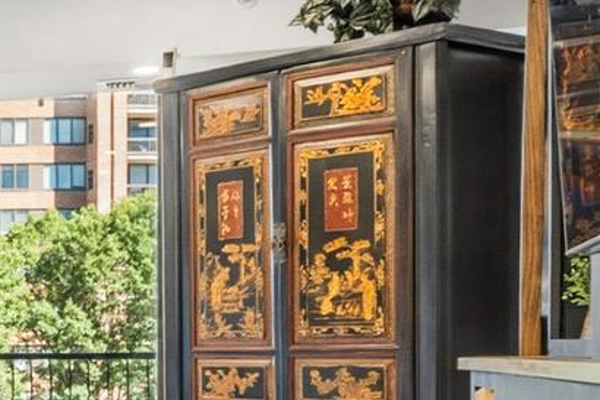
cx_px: -498
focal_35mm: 80
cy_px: 344
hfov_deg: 19.0
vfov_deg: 16.9
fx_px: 1333
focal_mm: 16
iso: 160
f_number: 8
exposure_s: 1/30
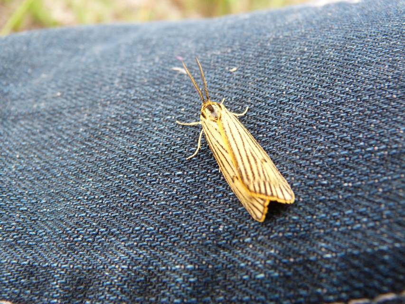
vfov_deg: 36.0
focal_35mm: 40
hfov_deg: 46.8
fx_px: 468
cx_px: 202
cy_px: 152
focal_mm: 7.3
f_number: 3.1
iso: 250
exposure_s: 1/60
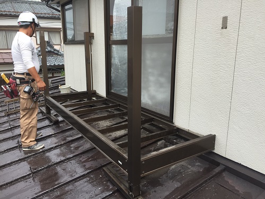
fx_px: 222
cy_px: 100
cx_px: 132
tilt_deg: -12.9
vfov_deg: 48.2
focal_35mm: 29
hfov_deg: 61.7
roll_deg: -0.3
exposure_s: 1/1130
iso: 32
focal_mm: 4.15
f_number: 2.2
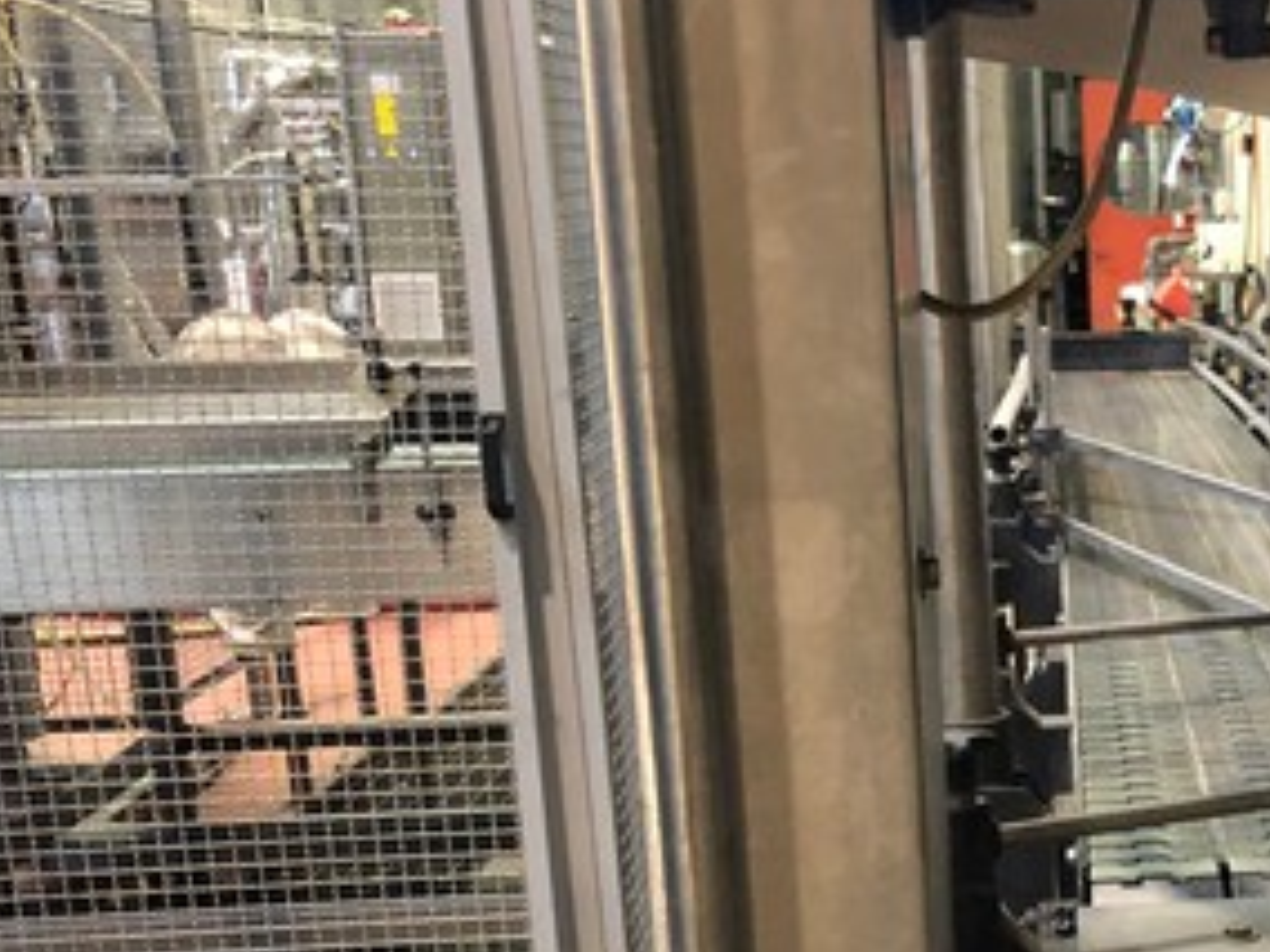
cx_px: 1315
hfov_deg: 28.5
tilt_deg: -14.4
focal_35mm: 63
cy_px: 755
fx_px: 2311
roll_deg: +0.8
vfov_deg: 23.0
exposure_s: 1/6
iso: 100
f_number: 1.8
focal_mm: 4
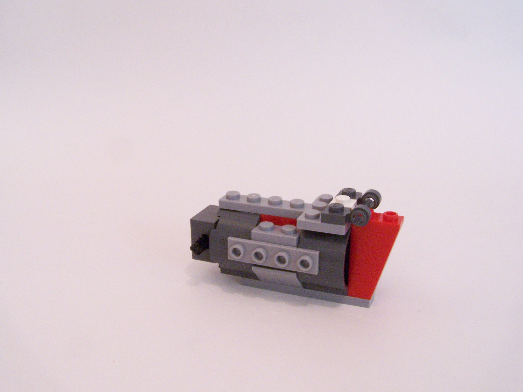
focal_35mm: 38
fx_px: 574
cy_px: 196
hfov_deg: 49.0
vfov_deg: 37.7
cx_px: 262
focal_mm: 6.3
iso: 400
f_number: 8
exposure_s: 1/4
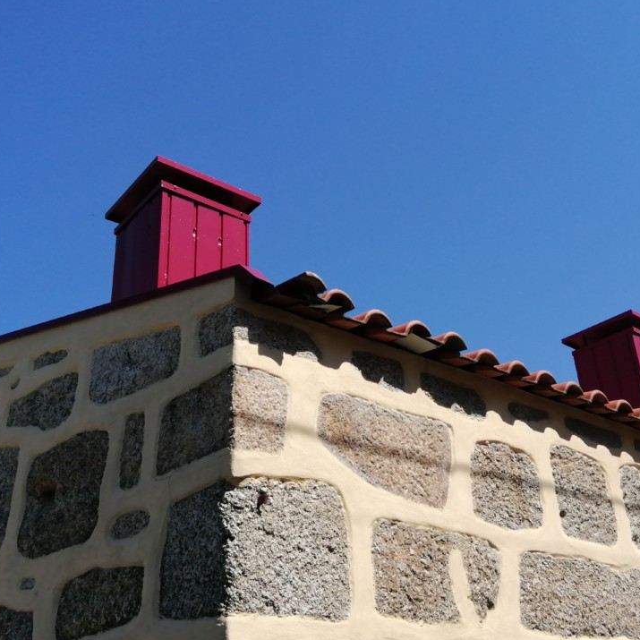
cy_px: 320
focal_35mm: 38
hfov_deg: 43.7
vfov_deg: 43.9
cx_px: 373
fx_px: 795
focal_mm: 3.6
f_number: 1.8
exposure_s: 1/2653
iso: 50
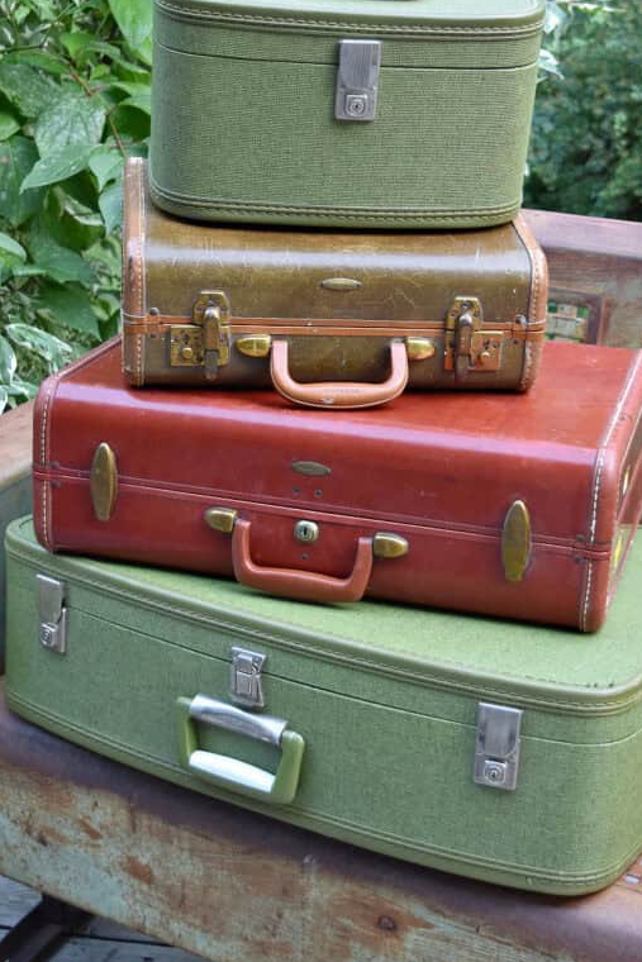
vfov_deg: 32.0
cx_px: 381
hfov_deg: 21.7
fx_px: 1676
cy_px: 389
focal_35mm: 63
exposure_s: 1/60
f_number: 4.2
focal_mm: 31
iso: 560
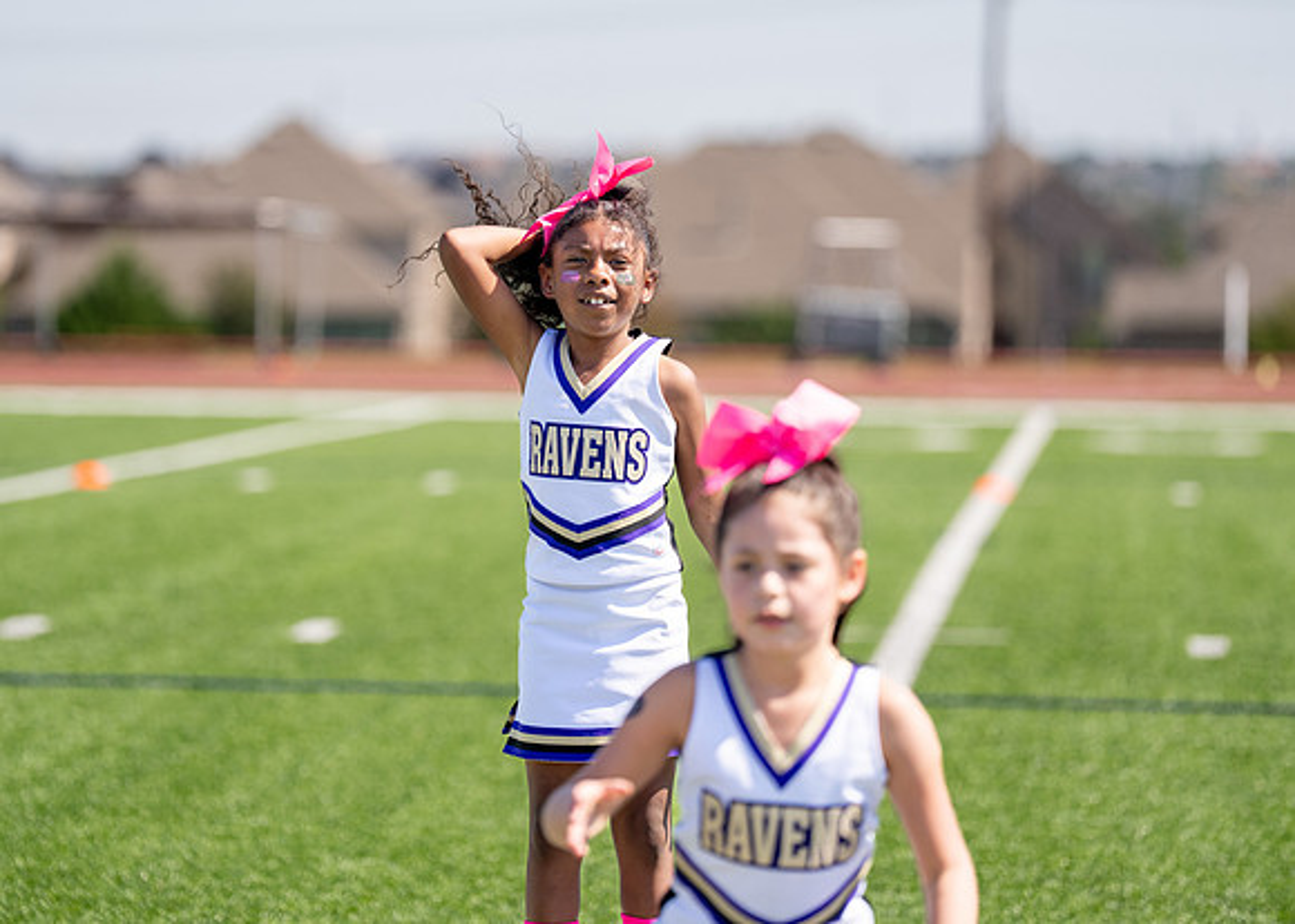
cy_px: 392
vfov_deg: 7.6
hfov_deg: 10.7
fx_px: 6934
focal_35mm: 189
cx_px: 591
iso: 200
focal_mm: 156
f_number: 2.8
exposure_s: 1/2500
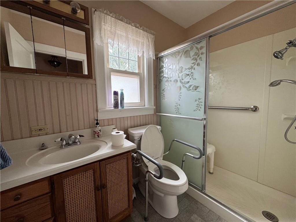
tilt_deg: -6.0
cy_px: 111
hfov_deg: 102.1
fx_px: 120
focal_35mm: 14
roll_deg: +0.8
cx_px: 148
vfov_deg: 85.7
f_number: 2.2
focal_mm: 2.22
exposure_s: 1/120
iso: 160
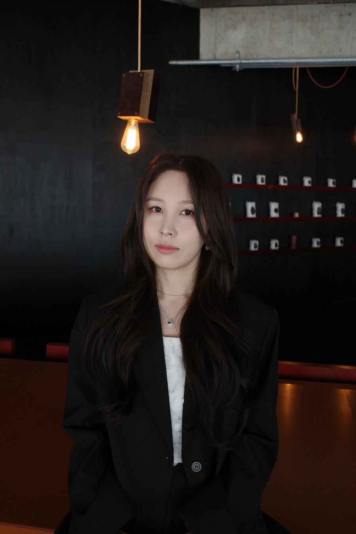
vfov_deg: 54.4
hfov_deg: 37.9
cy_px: 267
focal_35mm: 35
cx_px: 178
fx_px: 519
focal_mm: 18.3
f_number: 3.5
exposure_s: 1/40
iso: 200
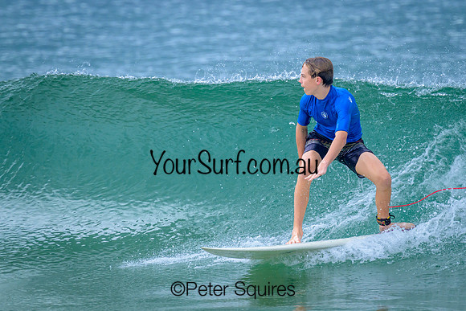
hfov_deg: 2.9
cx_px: 267
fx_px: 9125
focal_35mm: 705
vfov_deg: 2.0
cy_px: 115
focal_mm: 560
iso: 1250
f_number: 8
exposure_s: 1/2000
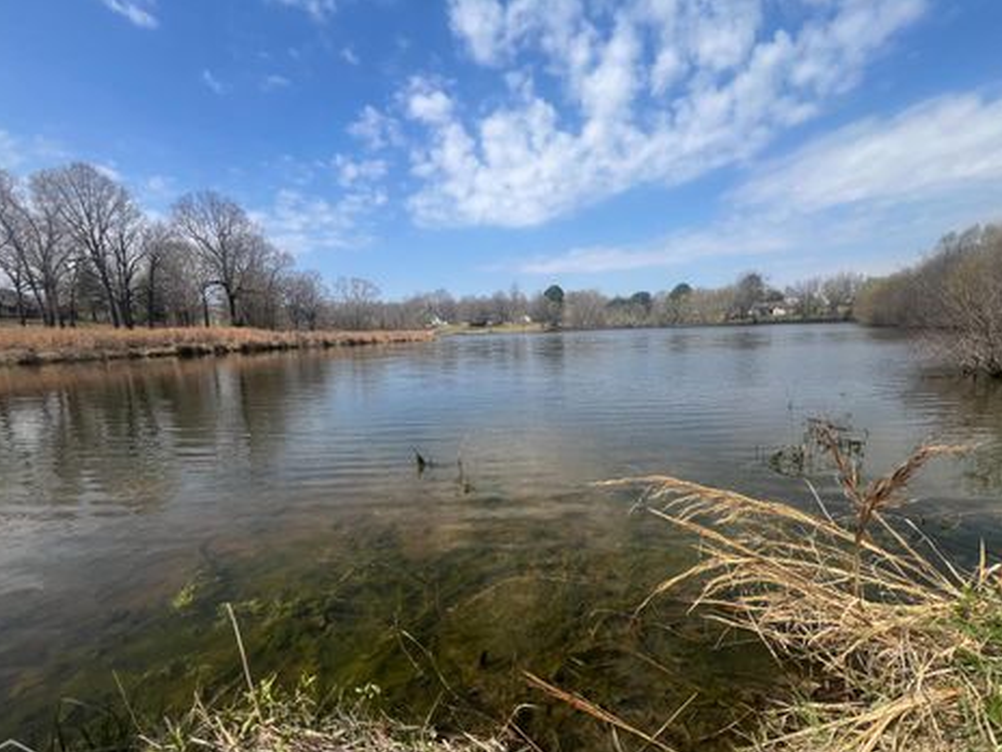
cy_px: 401
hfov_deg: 102.0
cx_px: 514
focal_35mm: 14
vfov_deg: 85.6
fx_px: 405
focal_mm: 1.57
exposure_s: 1/1575
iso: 32
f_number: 1.8
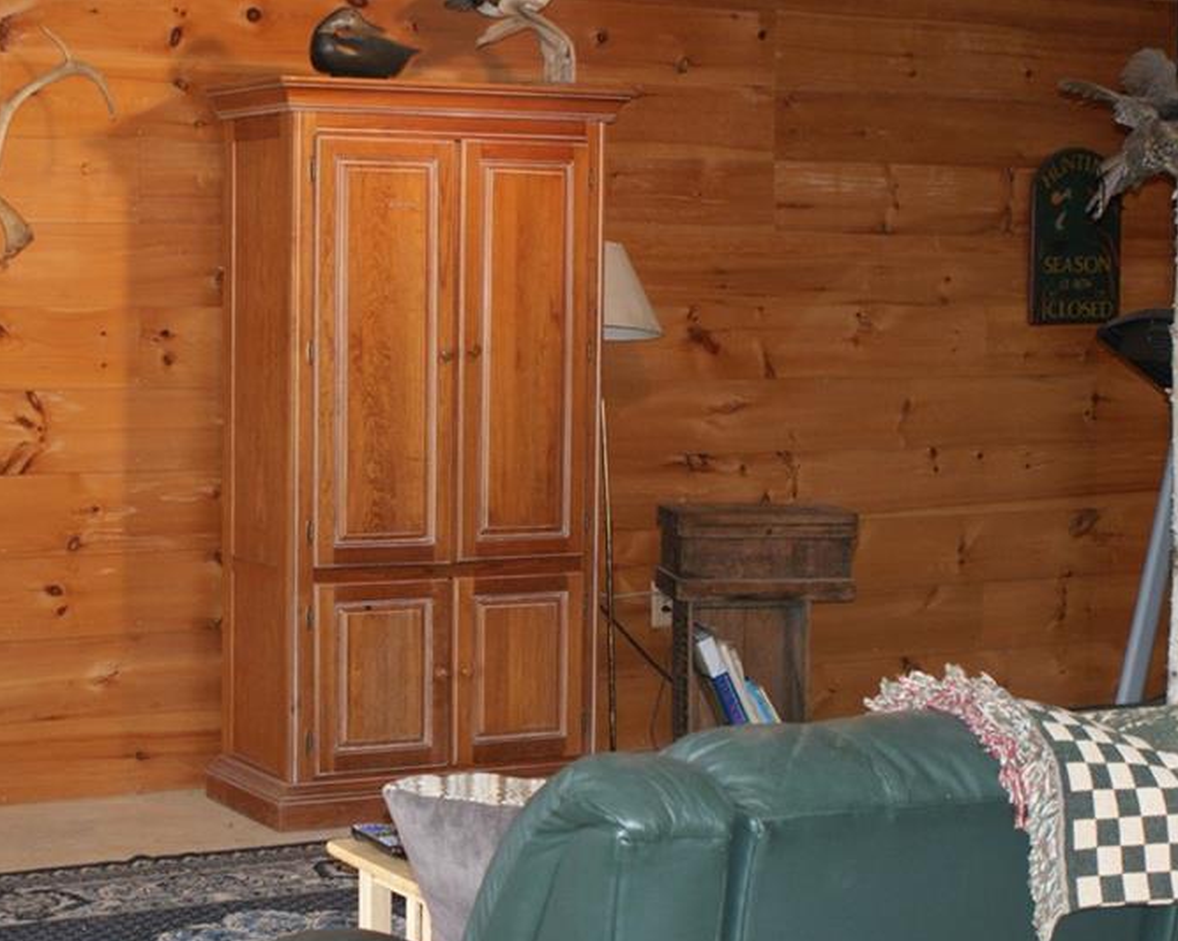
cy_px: 461
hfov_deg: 25.1
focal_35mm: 76
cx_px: 475
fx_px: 2639
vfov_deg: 20.2
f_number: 5.6
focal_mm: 35
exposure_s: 1/60
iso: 400
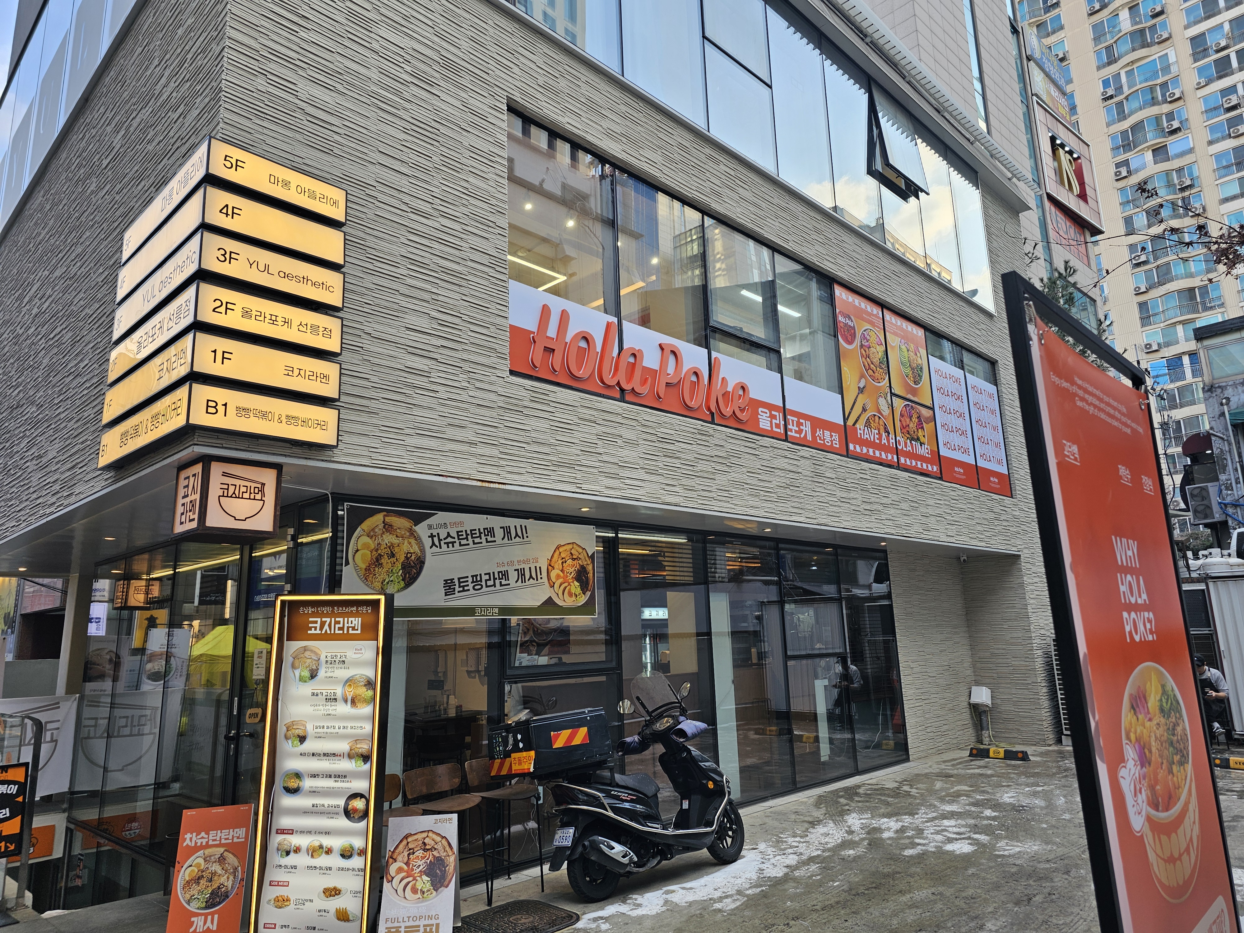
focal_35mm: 23
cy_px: 466
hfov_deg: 73.9
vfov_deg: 58.9
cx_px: 622
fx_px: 827
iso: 12
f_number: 1.7
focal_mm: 6.3
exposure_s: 1/120
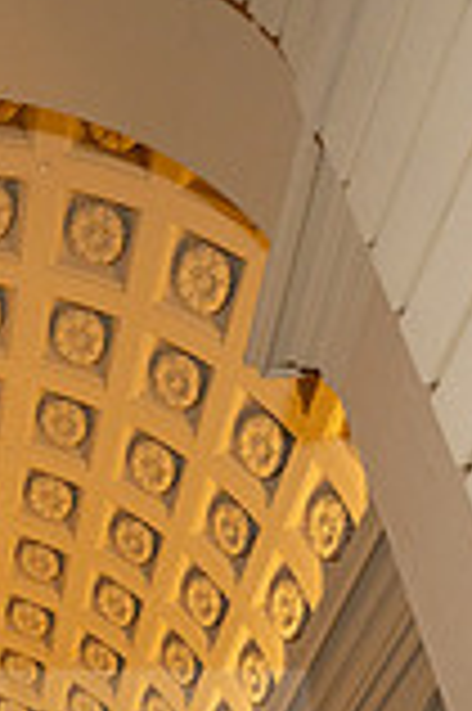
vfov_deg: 32.0
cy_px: 734
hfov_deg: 21.0
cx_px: -179
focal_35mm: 57
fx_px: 1123
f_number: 2.8
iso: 800
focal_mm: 14
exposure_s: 1/160
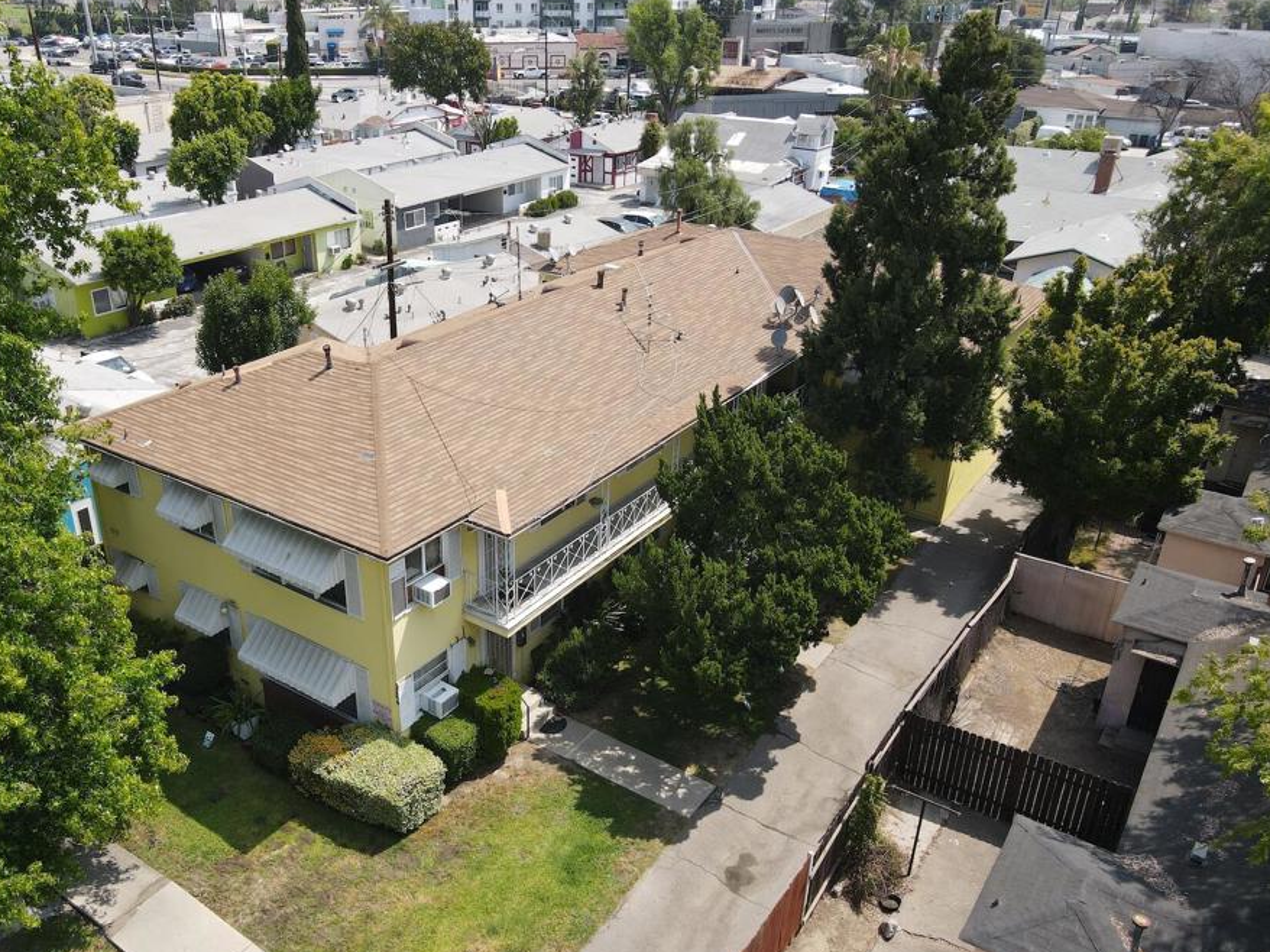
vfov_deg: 49.7
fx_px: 1027
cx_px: 542
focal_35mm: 28
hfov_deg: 63.2
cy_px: 509
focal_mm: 4.5
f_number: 2.8
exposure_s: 1/500
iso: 100
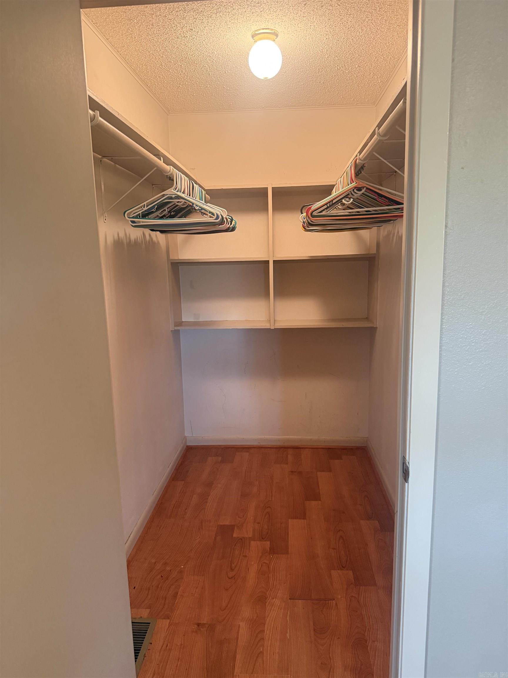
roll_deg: +1.5
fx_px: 470
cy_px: 339
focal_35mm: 24
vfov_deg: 71.6
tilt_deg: -10.3
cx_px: 254
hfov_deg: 56.8
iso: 640
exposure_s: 1/40
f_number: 1.78
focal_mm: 6.76
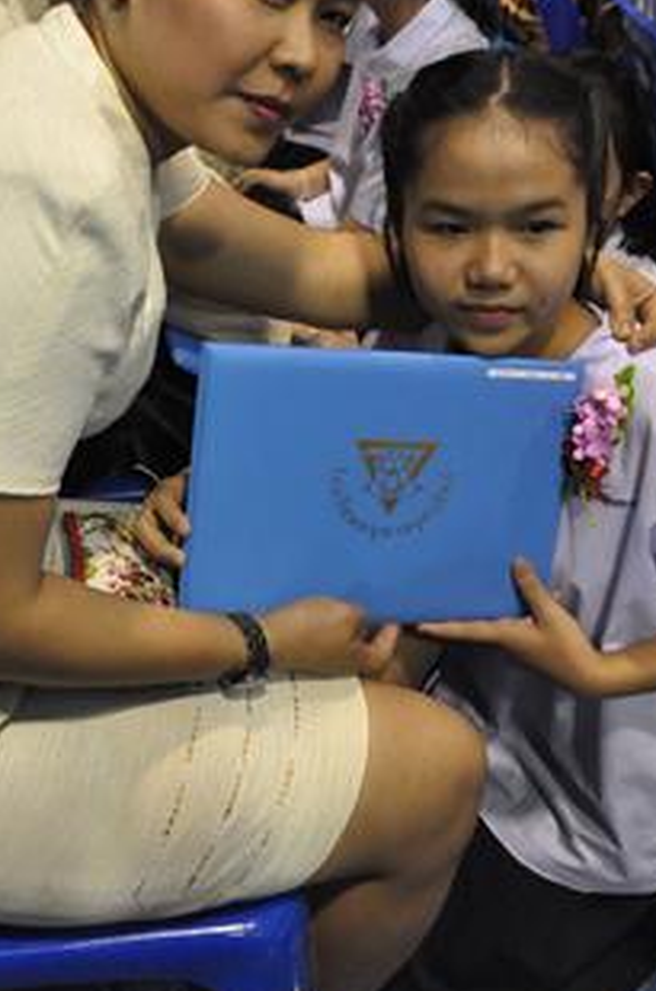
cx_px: 240
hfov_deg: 27.4
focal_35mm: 49
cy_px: 323
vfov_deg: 40.1
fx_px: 1341
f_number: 7.1
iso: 3200
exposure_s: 1/200
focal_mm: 21
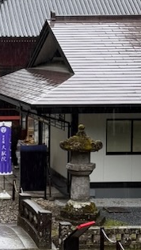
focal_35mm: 113
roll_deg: -0.2
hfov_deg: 10.4
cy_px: 123
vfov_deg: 18.9
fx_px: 750
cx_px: -67
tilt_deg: -5.4
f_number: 1.78
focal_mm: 6.76
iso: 80
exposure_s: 1/170
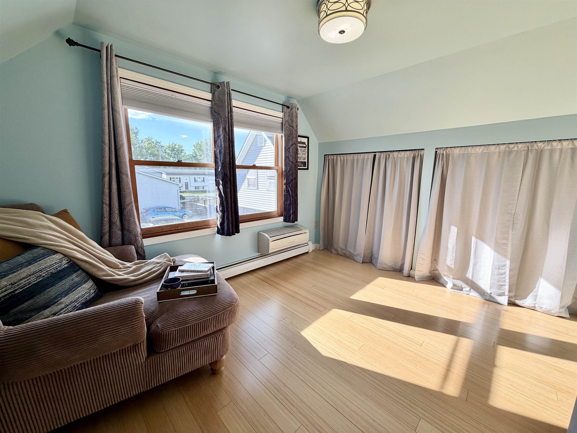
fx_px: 233
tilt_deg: -10.0
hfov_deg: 102.1
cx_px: 288
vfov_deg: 85.7
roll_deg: -0.2
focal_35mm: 14
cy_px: 216
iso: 40
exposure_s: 1/194
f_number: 2.2
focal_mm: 2.22
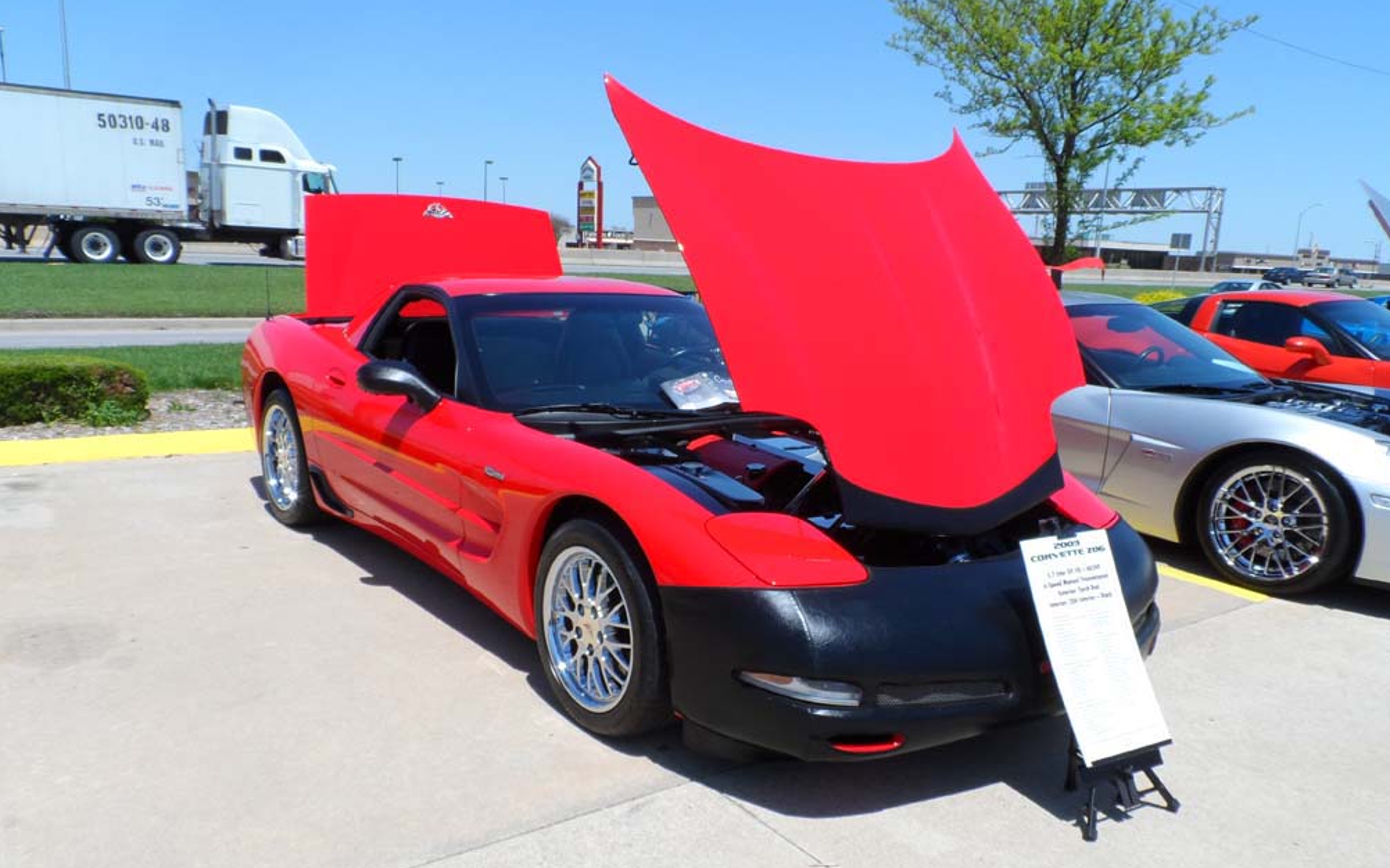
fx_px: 985
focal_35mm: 26
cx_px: 709
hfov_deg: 70.4
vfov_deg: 47.4
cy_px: 498
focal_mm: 4
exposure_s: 1/500
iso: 80
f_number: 4.5
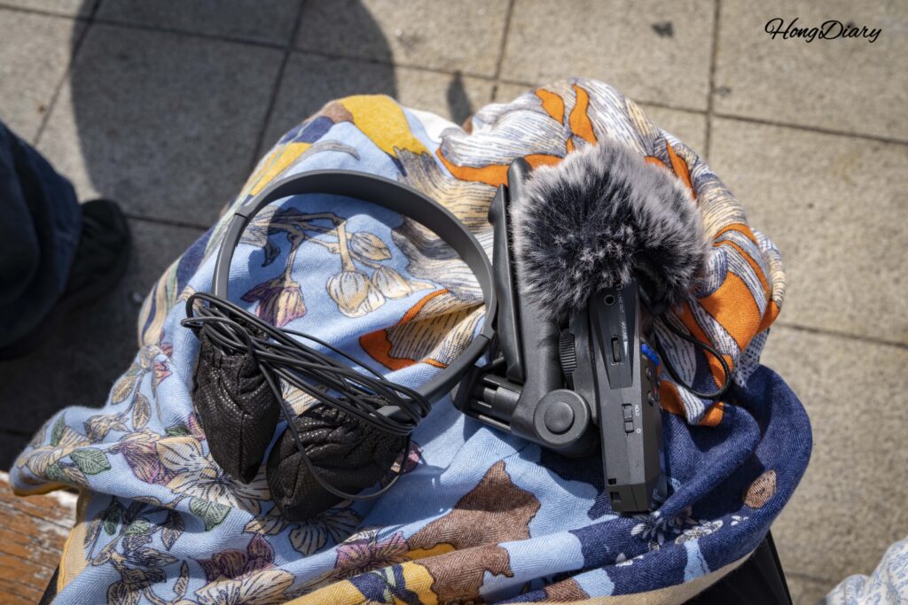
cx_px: 454
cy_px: 302
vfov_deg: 40.0
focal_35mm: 33
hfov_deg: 57.2
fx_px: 832
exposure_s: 1/200
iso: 100
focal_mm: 33
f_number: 9
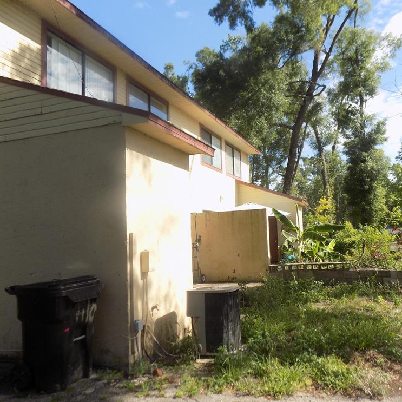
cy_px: 199
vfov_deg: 57.3
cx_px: 265
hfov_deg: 56.2
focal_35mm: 28
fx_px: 368
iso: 80
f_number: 3.1
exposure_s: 1/500
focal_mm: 4
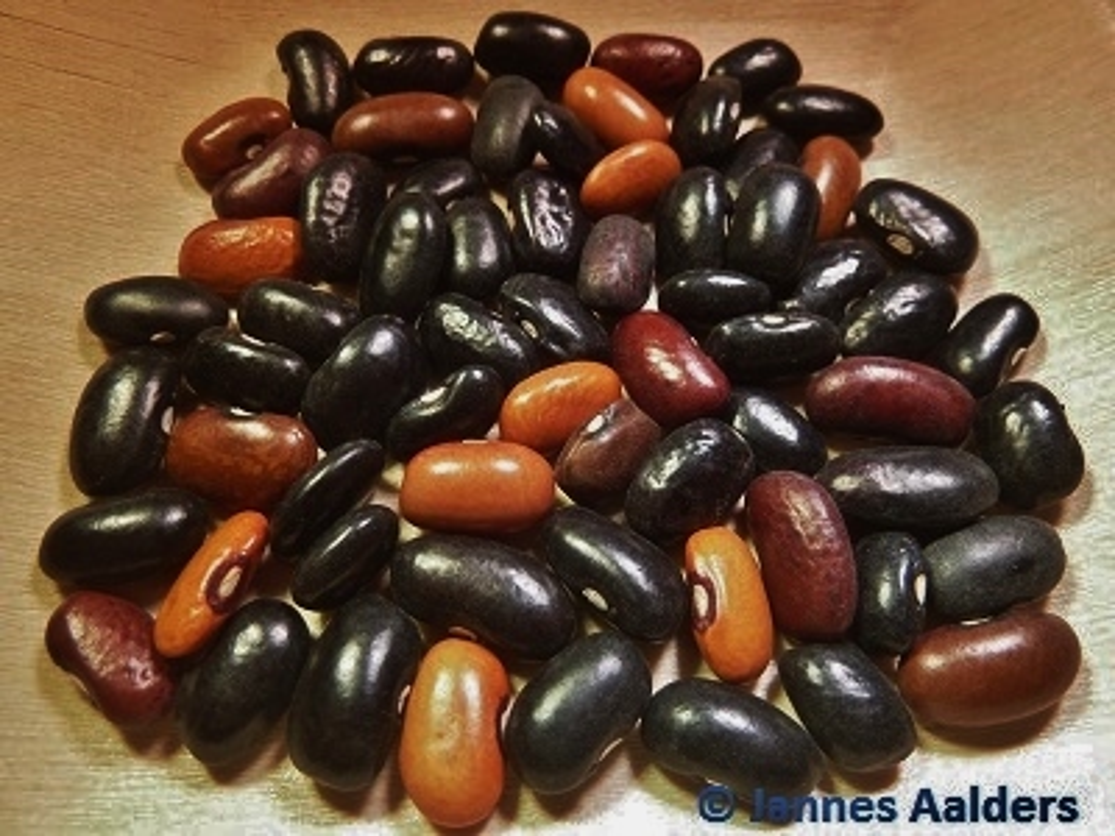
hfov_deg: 69.4
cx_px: 558
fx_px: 805
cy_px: 418
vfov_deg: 54.9
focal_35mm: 25
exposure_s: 1/80
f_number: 3.3
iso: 80
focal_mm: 4.1
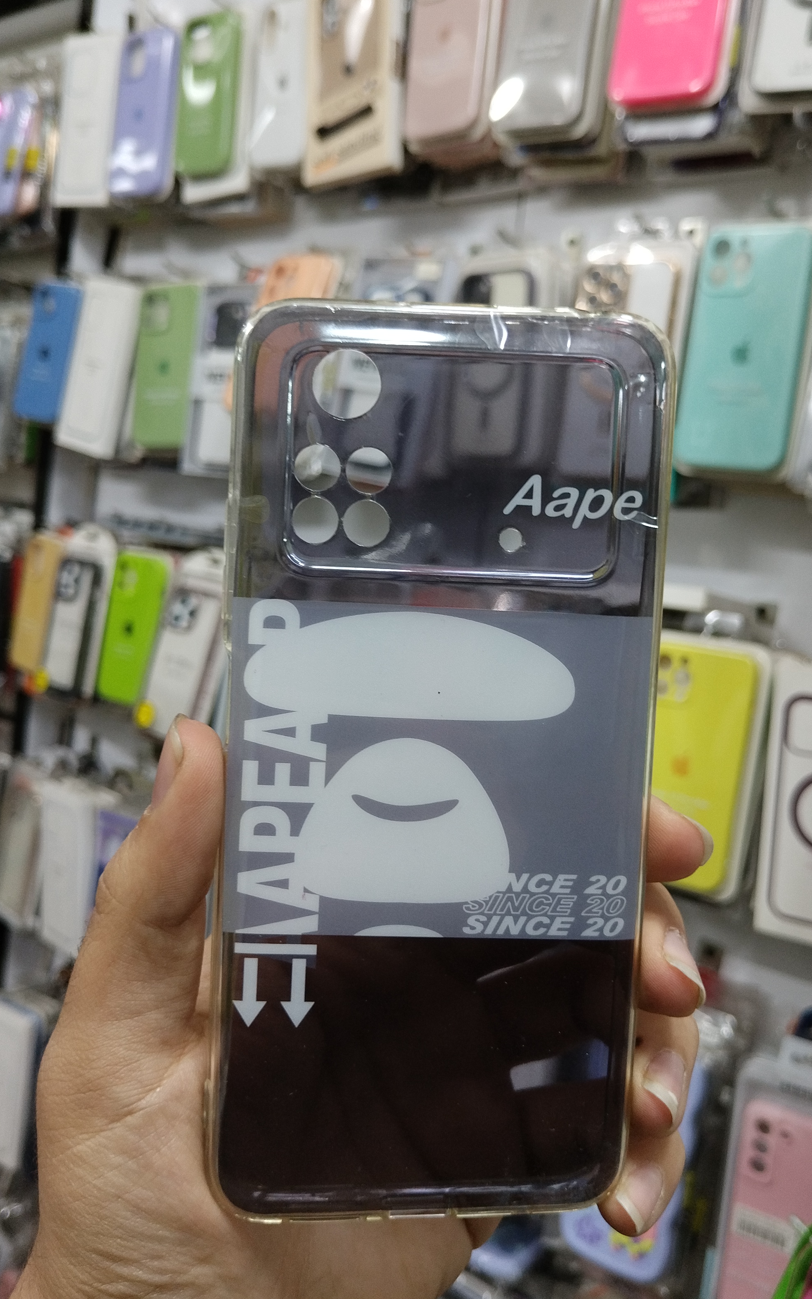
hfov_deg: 36.2
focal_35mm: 35
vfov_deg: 55.3
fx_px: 1239
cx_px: 453
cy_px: 639
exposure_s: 1/50
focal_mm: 4.7
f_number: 1.8
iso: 160
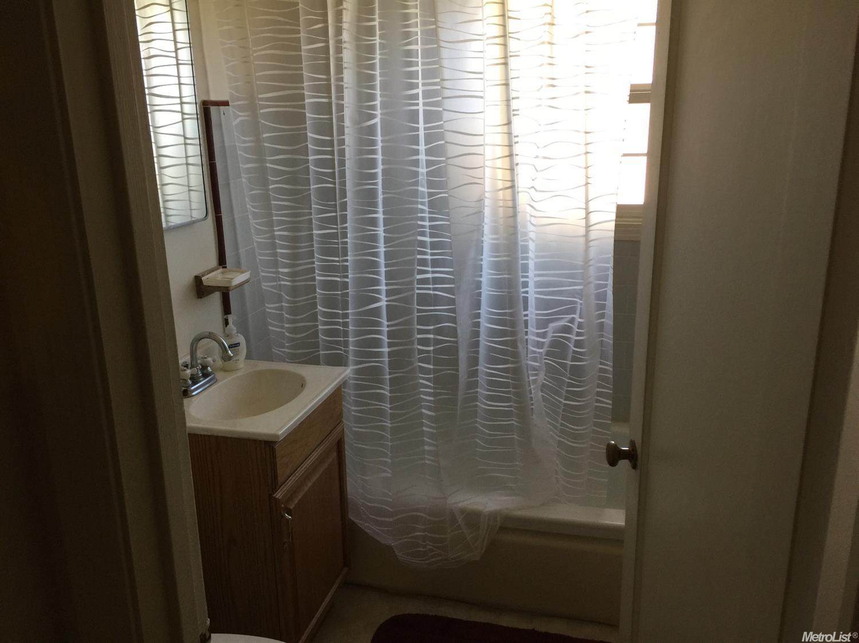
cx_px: 430
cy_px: 322
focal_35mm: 29
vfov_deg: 48.2
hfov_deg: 61.7
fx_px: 719
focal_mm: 4.15
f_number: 2.2
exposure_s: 1/30
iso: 50
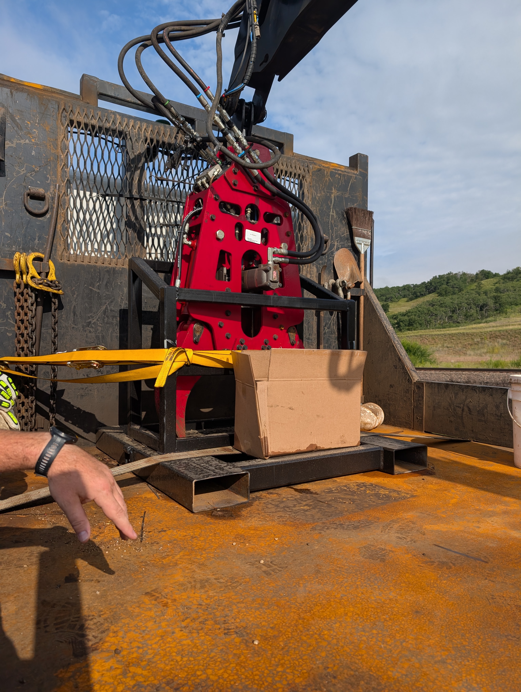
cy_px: 346
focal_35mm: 24
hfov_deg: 56.9
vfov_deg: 71.5
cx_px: 260
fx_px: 480
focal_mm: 6.9
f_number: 1.68
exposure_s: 1/1672
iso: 20
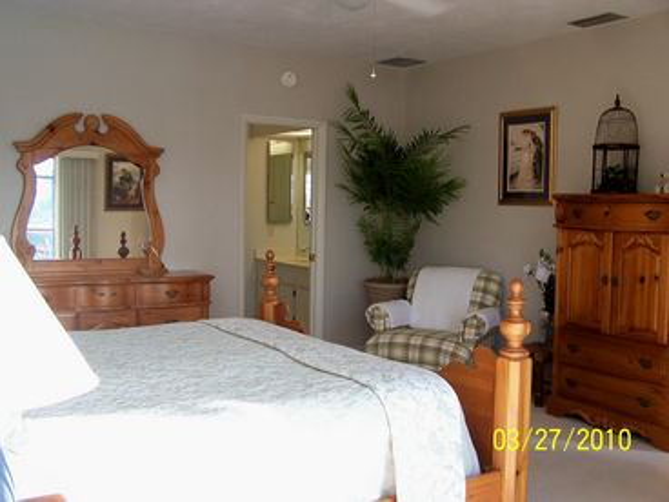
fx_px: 734
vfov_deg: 37.7
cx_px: 334
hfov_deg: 49.0
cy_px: 251
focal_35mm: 38
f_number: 2.8
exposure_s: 1/45
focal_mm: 6.3
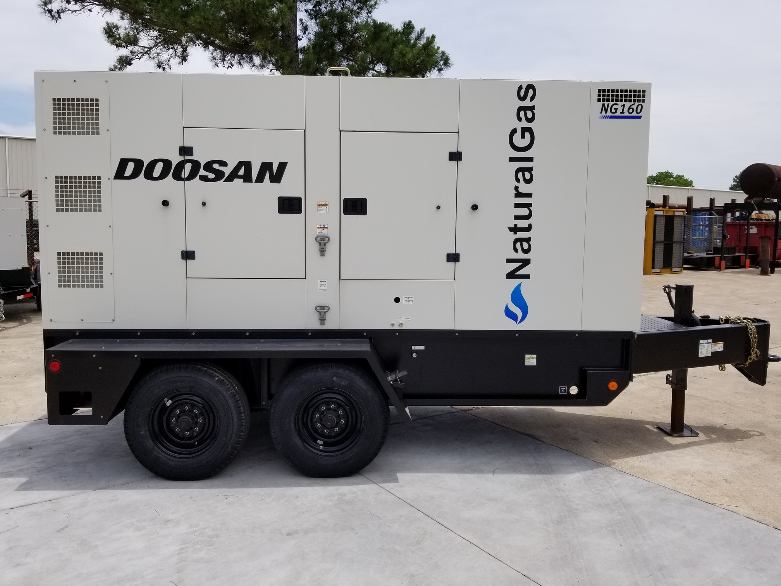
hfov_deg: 67.3
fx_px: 587
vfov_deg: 53.1
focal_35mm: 26
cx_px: 390
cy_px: 293
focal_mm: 4.25
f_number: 1.7
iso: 50
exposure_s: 1/3536
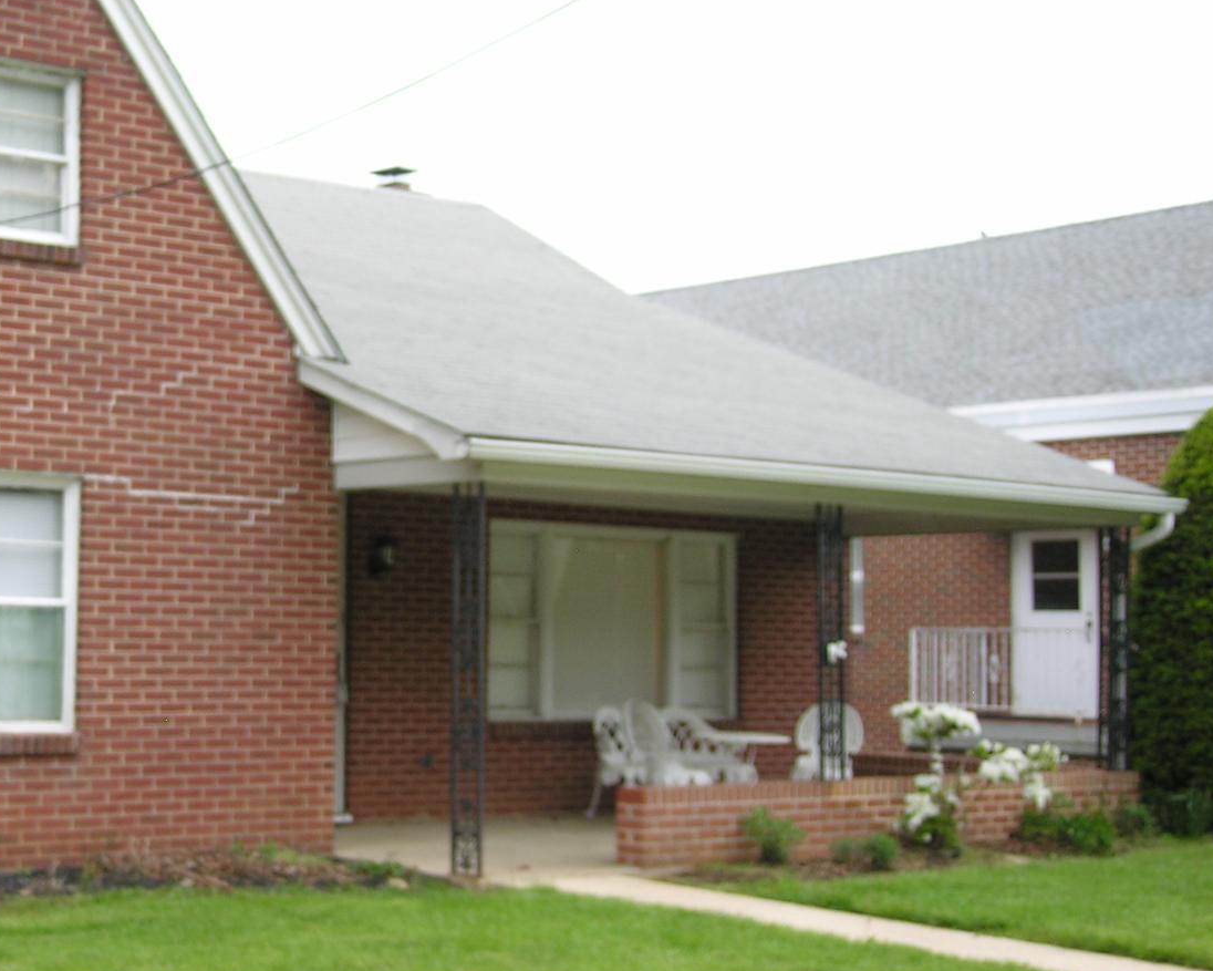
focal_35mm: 62
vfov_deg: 24.6
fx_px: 2226
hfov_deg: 29.1
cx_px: 91
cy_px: 486
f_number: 3
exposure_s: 1/8.6
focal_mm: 8.7
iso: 50
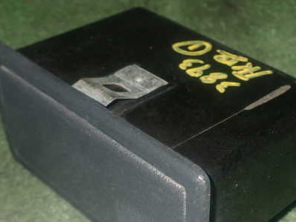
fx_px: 701
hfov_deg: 23.8
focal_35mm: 82
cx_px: 175
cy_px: 152
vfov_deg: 17.9
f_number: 10
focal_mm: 9.65
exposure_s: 1/50
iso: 800
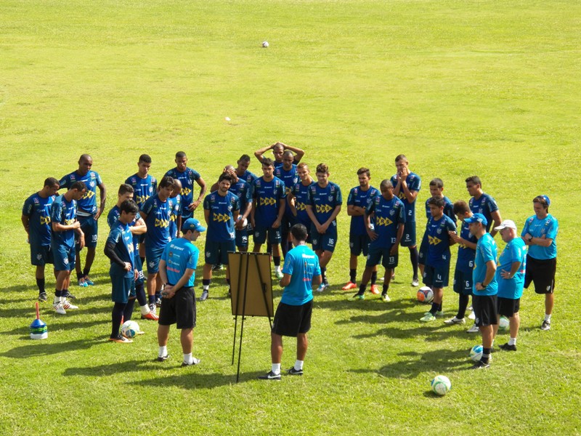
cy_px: 218
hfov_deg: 19.4
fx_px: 1695
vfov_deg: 14.6
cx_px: 290
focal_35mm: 101
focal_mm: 17.1
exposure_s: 1/800
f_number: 3.6
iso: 125
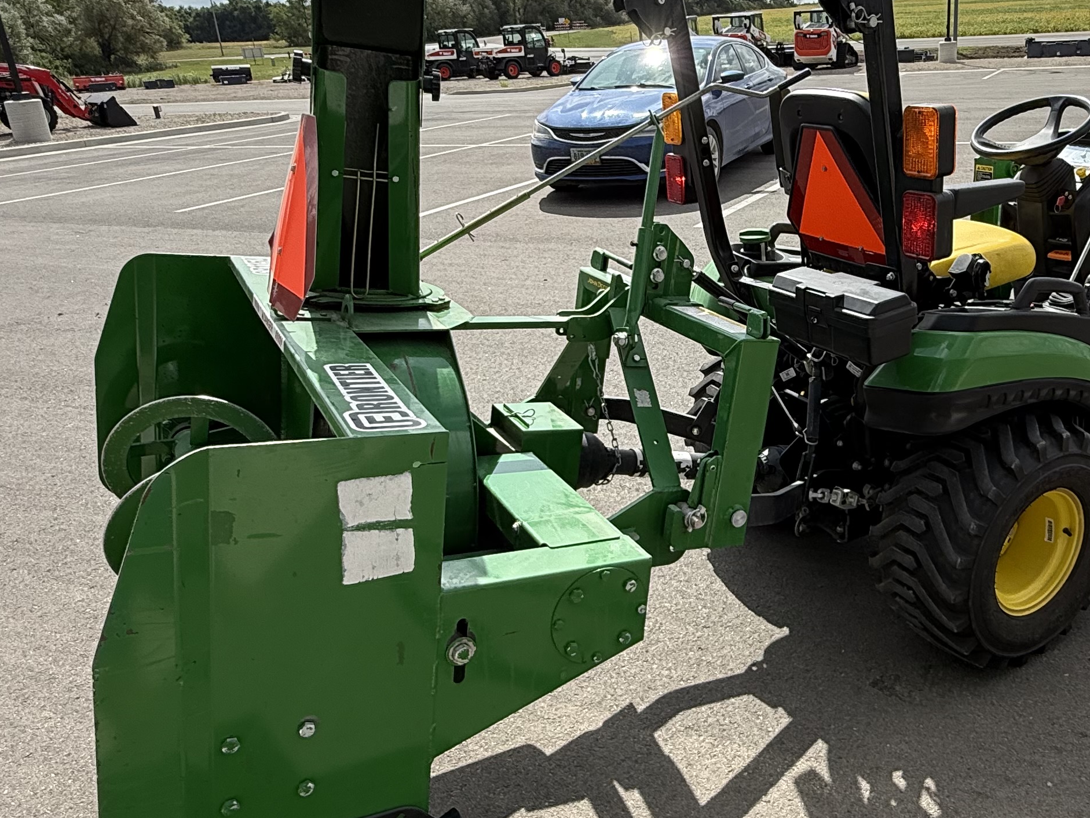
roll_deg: +2.1
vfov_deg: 46.7
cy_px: 371
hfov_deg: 58.6
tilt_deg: -21.4
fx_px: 945
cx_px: 729
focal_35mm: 30
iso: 50
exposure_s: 1/1259
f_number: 2.2
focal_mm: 2.22
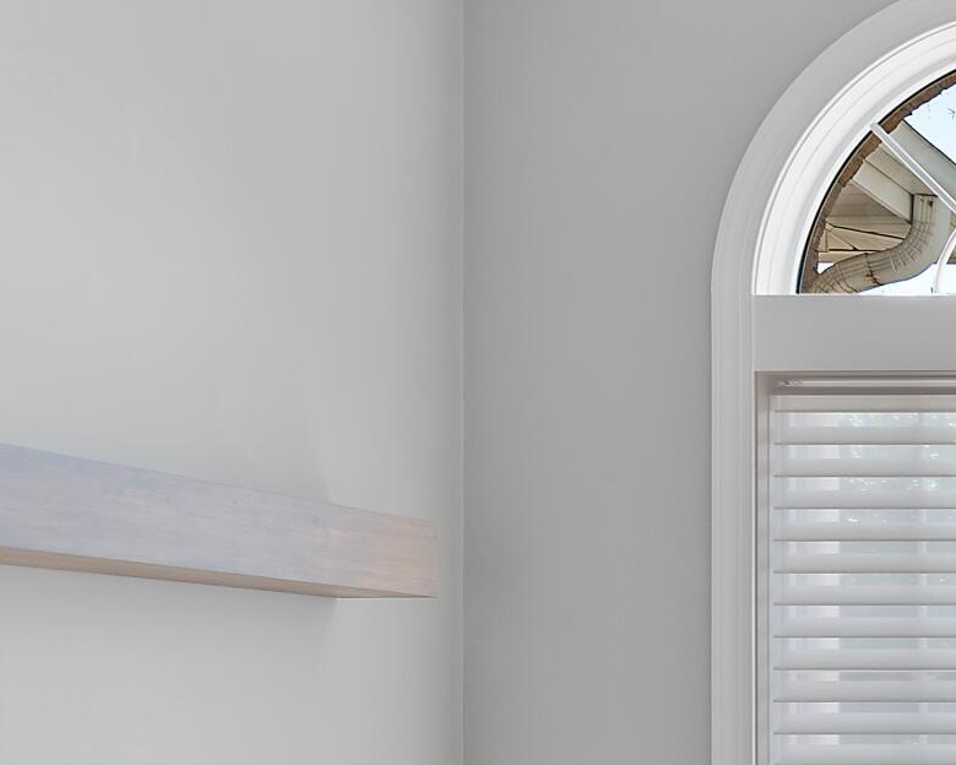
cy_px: 763
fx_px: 1839
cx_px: 1572
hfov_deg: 22.0
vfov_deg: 22.6
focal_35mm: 65
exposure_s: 1/20
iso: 100
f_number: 4.8
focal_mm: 12
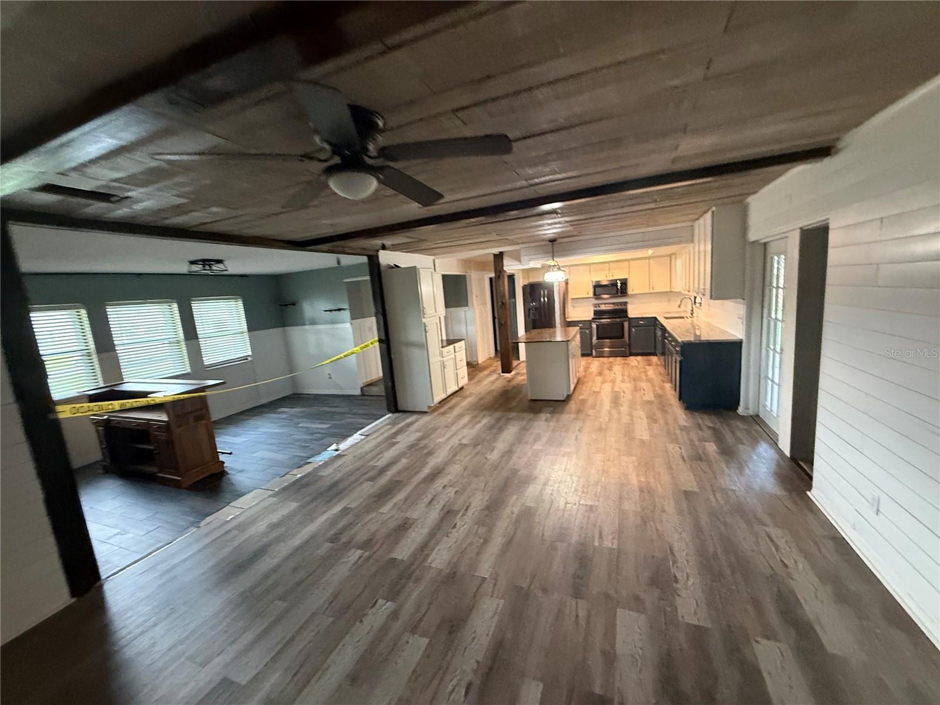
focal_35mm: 14
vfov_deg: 85.7
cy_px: 352
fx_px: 380
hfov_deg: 102.1
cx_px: 470
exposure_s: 1/60
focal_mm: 2.22
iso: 500
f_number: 2.2
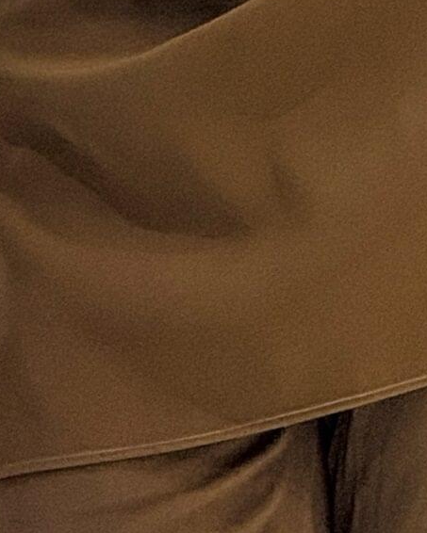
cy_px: -536
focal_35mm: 530
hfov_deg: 2.9
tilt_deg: +0.9
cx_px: 386
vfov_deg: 3.6
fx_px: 8370
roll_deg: -0.7
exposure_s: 1/100
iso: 200
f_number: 2.8
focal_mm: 15.66
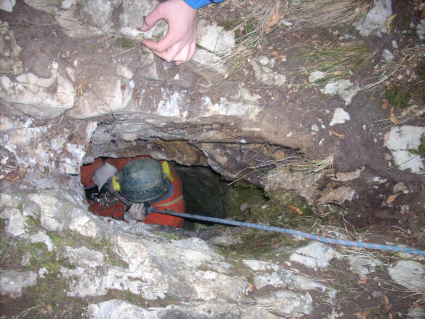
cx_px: 212
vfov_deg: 38.7
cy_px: 160
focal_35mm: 37
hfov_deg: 50.1
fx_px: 454
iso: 100
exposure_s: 1/60
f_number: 2.8
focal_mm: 6.2
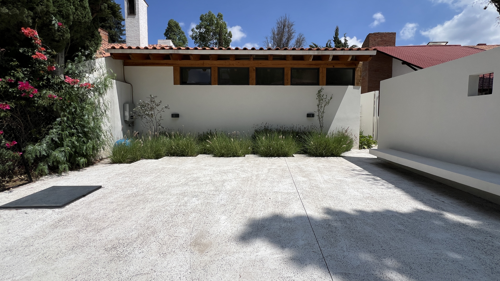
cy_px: 133
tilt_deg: -4.2
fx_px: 199
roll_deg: -0.5
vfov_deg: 70.5
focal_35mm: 15
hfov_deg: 103.0
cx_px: 258
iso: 32
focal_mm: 1.57
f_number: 1.8
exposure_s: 1/4065
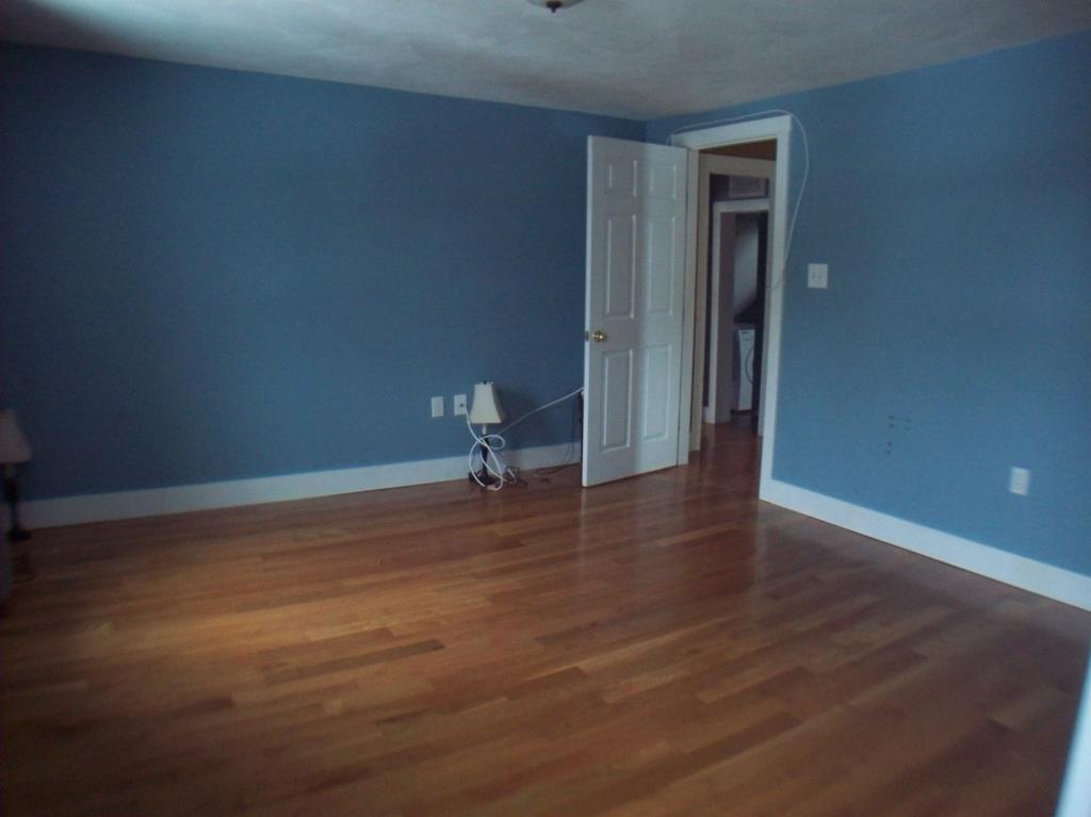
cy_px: 408
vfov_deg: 38.6
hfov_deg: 50.2
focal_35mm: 37
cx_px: 546
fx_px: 1166
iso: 200
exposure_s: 1/8
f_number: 2.8
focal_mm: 6.2
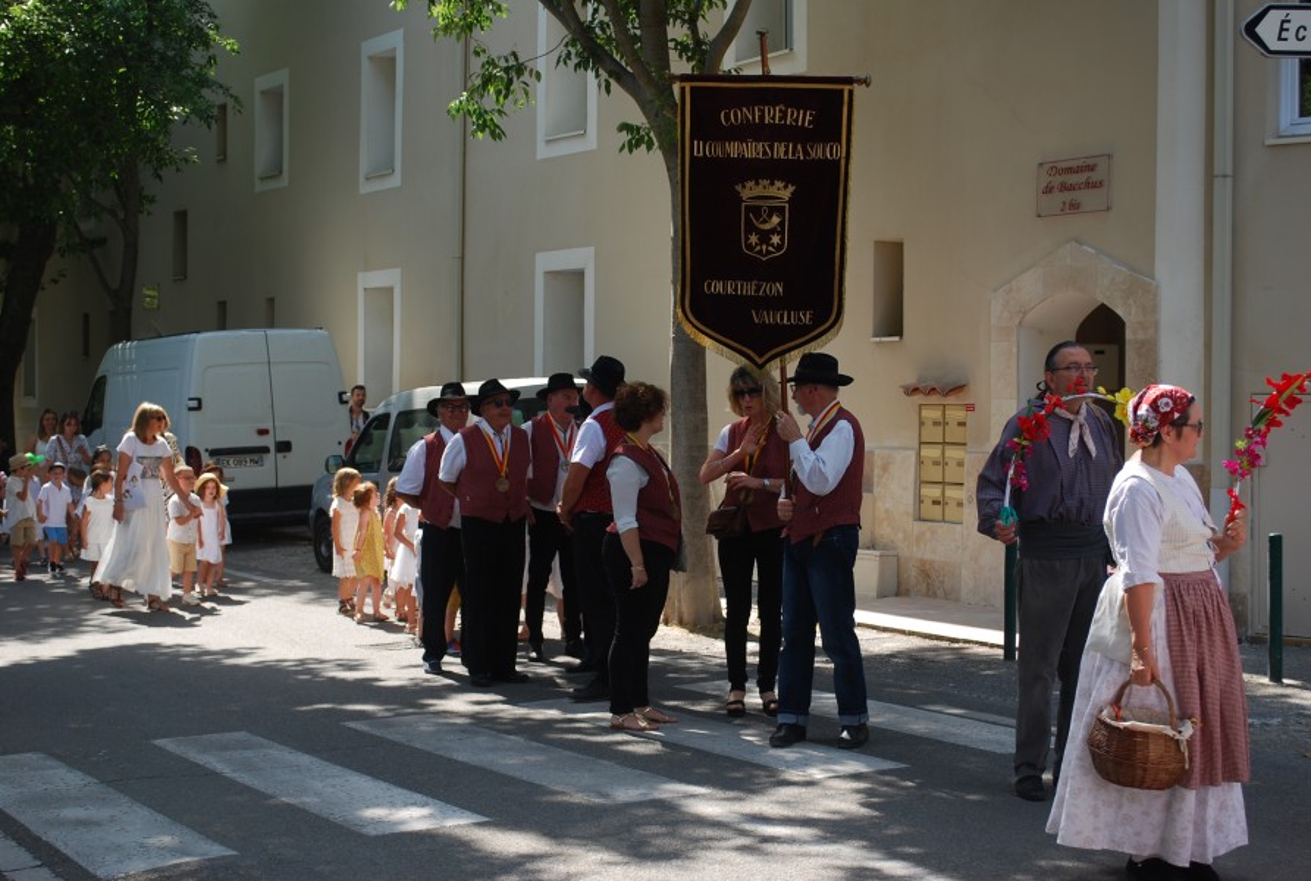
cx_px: 656
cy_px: 440
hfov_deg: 35.0
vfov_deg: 23.9
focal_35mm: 57
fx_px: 2081
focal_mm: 38
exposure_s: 1/125
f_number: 5.6
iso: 100
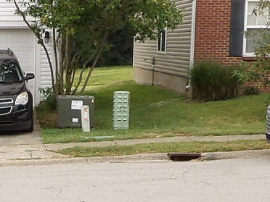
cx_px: -18
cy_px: 290
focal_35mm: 132
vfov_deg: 10.9
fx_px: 1030
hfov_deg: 14.6
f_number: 3.2
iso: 100
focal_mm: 4.3
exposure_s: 1/188
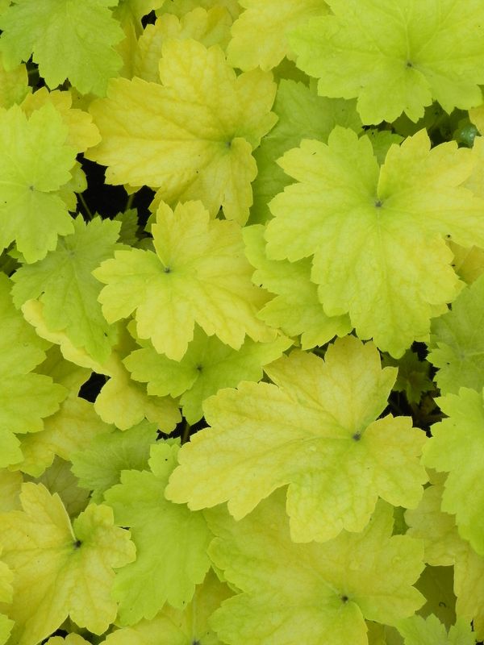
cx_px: 242
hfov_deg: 25.2
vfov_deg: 33.2
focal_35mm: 58
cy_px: 322
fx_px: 1081
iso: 160
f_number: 5
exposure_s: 1/100
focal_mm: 10.3
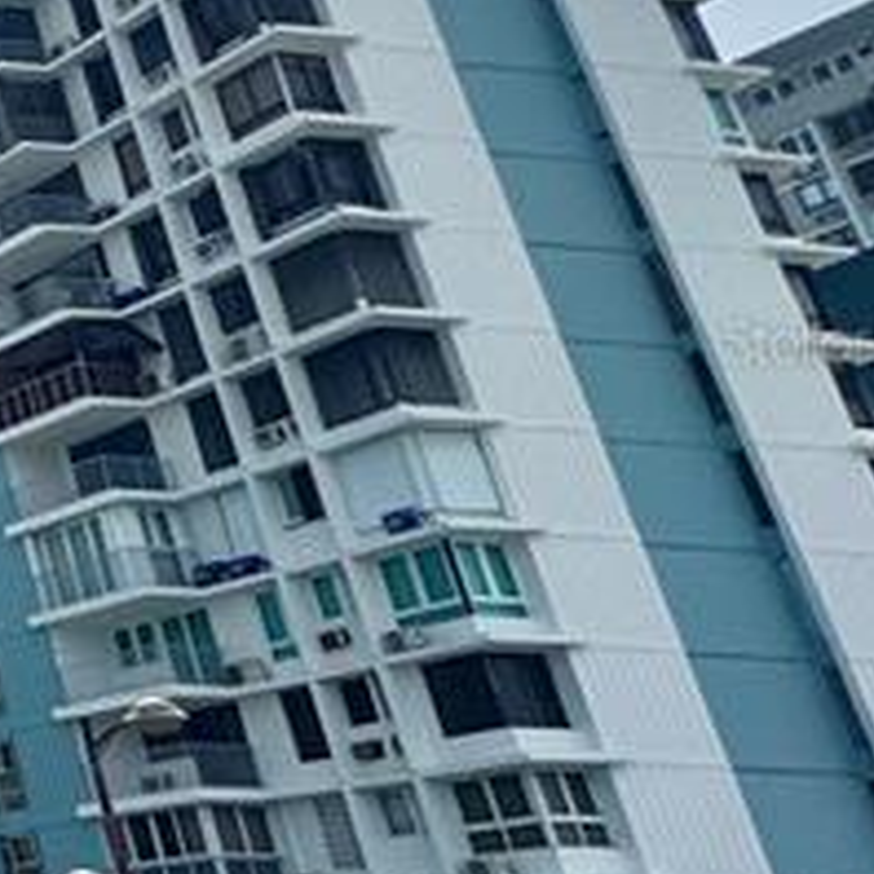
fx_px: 1828
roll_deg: -1.4
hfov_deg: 14.7
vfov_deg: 26.8
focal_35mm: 64
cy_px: 340
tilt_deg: +22.1
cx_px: -1271
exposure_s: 1/3106
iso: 50
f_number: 2.2
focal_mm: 2.22
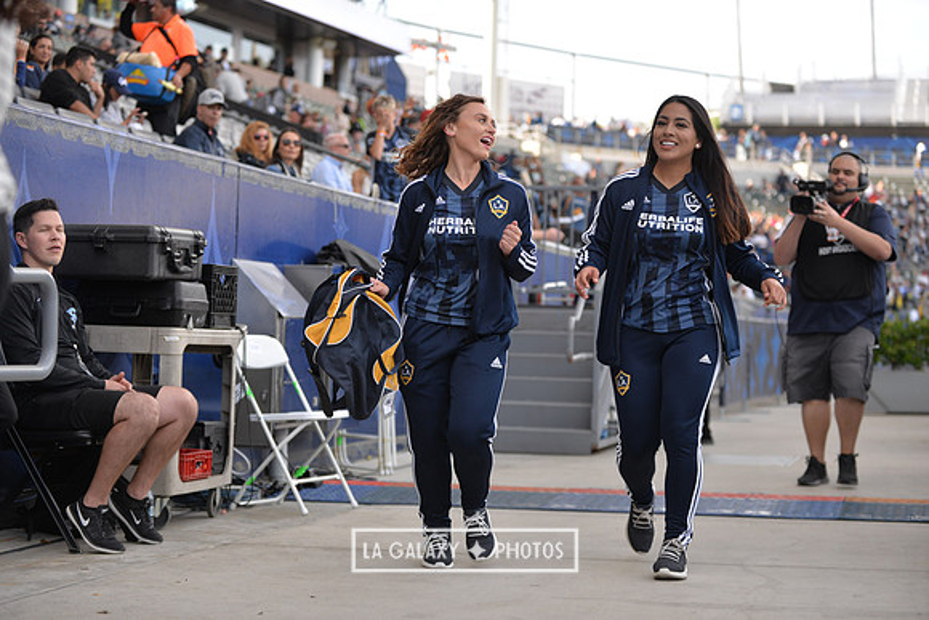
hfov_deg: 28.8
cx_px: 464
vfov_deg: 19.5
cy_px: 310
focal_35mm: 70
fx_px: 1807
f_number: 2.8
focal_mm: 70
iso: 640
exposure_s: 1/2000
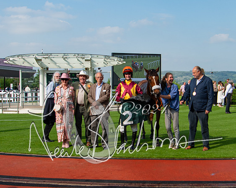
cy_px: 102
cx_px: 147
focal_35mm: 51
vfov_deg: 29.4
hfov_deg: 36.2
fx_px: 359
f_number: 4
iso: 80
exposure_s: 1/1600
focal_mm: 20
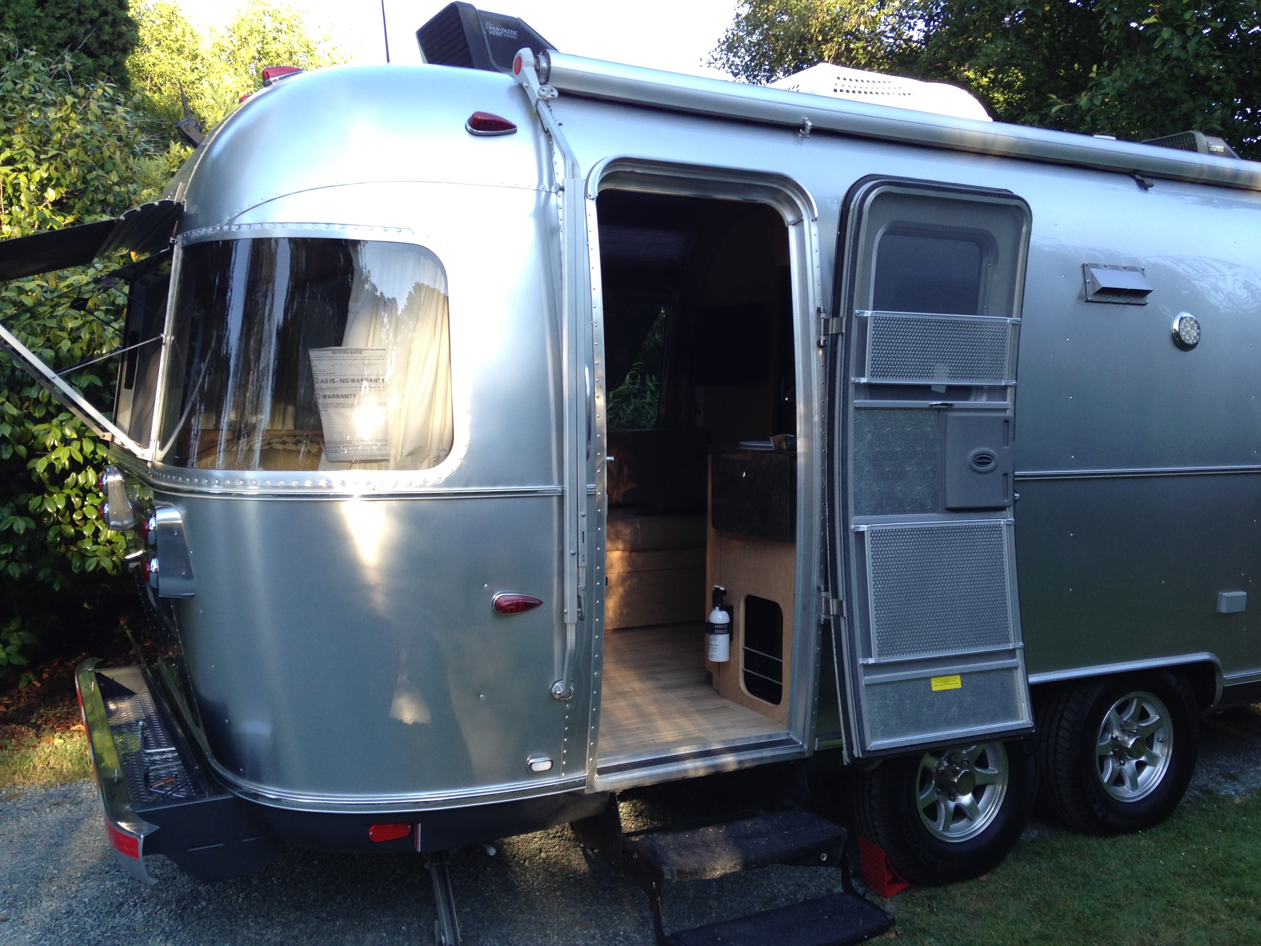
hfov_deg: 55.4
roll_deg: -0.5
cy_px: 473
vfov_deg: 42.9
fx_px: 1202
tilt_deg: -3.4
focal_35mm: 33
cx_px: 630
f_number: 2.4
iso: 50
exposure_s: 1/120
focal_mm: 4.12
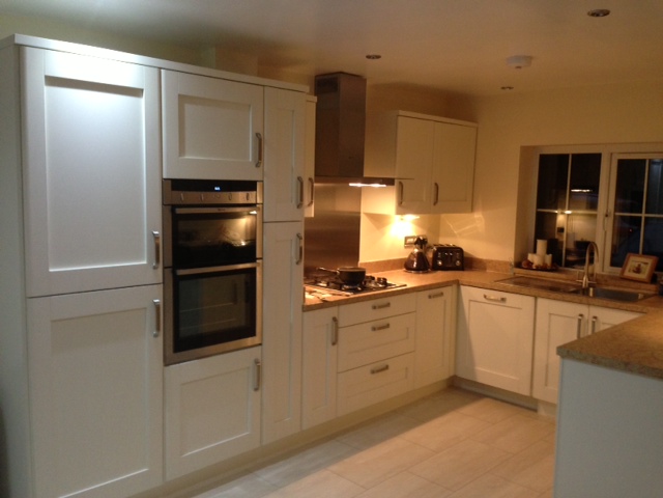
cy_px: 249
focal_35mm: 33
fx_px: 632
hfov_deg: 55.4
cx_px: 332
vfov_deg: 42.9
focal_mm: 4.13
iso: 160
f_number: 2.4
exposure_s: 1/20
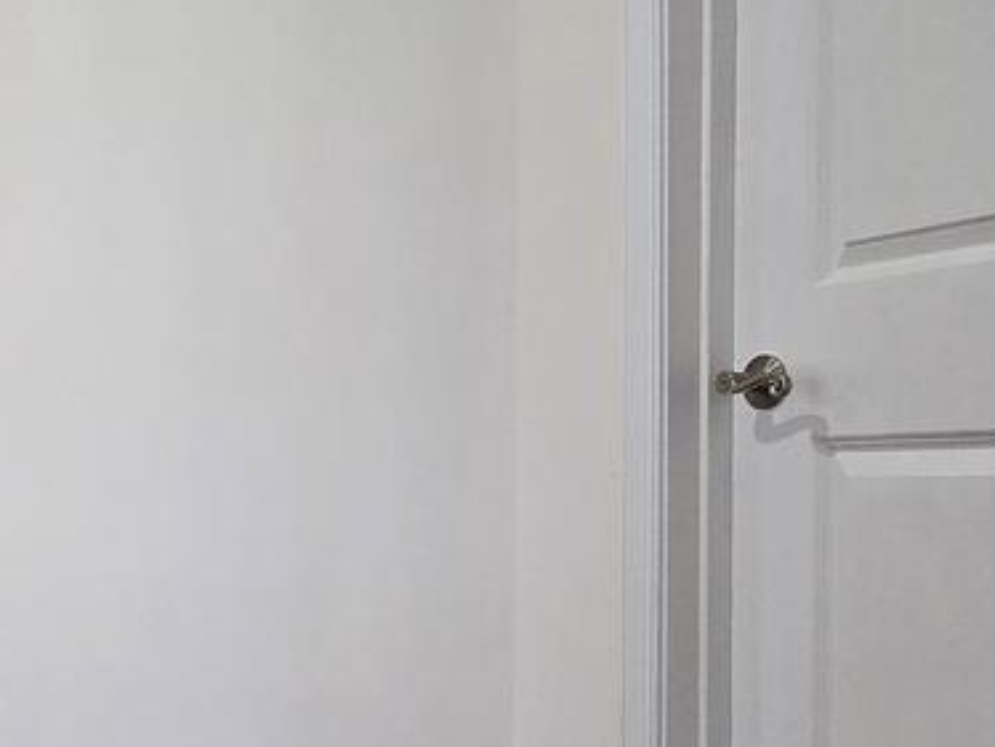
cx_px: -394
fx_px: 1438
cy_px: 492
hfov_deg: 28.7
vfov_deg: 29.0
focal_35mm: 50
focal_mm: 2.2
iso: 80
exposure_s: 1/60
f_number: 2.2
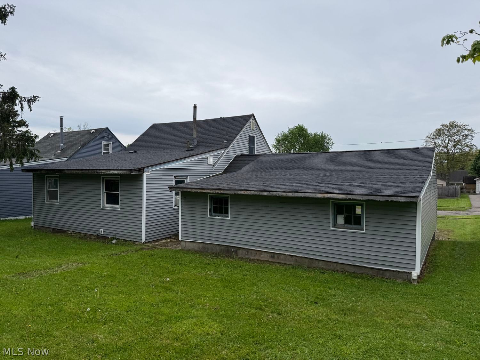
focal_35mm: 24
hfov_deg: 71.6
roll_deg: +0.4
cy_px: 180
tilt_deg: -0.4
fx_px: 333
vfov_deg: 56.8
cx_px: 240
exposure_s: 1/1689
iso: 80
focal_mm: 6.76
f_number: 1.78
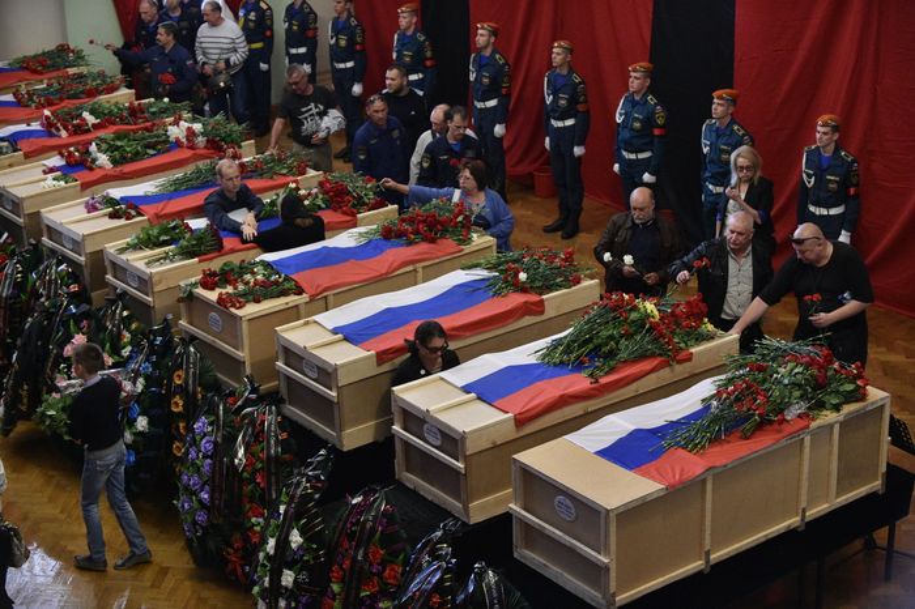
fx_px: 1778
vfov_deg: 19.4
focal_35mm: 70
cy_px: 304
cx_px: 458
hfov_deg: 28.9
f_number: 4
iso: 8000
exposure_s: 1/250
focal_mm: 70
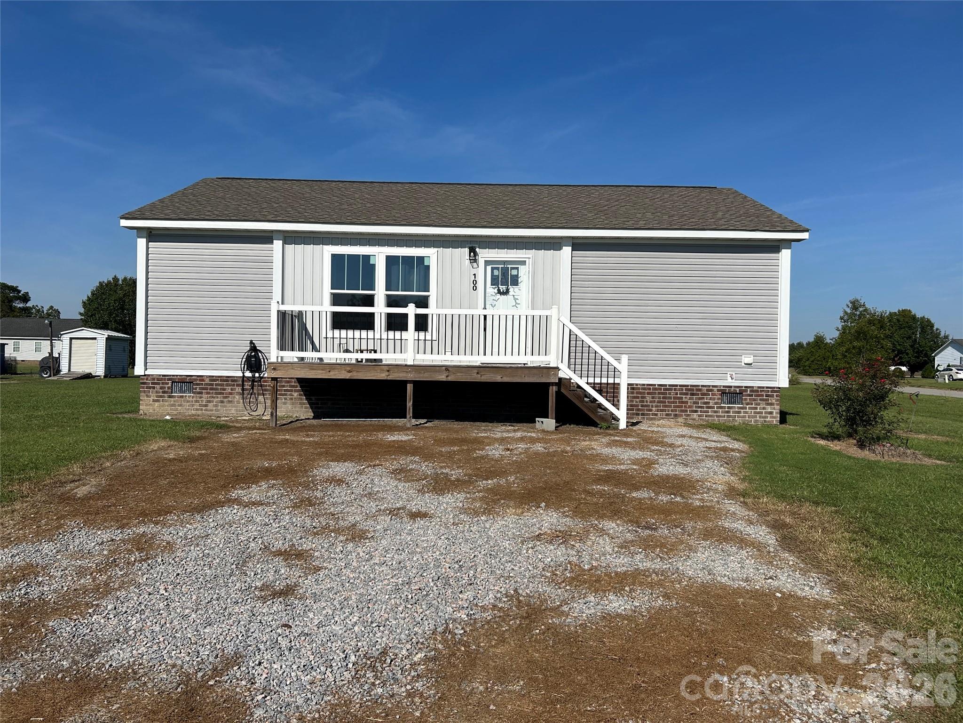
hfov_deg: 67.3
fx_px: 723
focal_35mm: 26
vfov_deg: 53.1
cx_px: 482
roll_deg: -0.4
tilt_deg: -0.6
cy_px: 362
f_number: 1.5
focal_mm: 5.7
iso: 50
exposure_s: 1/8696
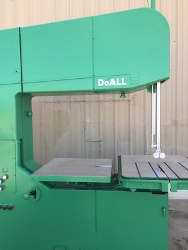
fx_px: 210
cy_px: 125
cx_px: 94
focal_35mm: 29
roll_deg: +0.4
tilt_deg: -1.6
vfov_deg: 61.7
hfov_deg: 48.2
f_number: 2.2
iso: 32
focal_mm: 4.15
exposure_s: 1/388
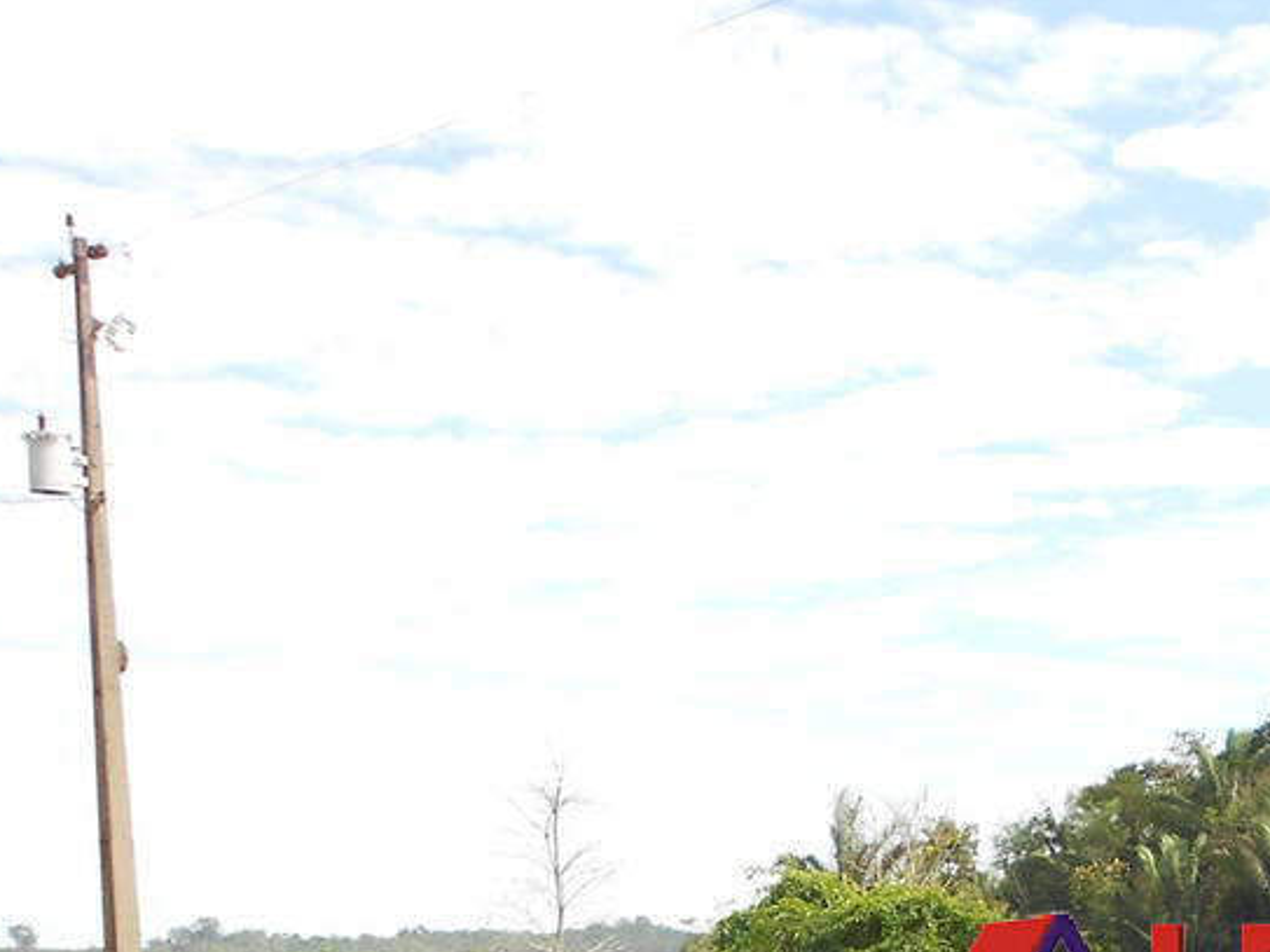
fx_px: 2531
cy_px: 999
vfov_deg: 20.5
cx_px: 1331
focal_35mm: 69
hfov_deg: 26.4
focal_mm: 4.6
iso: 80
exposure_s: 1/400
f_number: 3.2
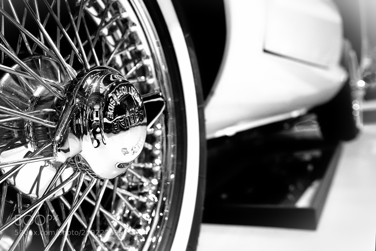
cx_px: 188
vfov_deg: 37.9
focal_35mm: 35
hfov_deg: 54.4
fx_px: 366
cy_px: 126
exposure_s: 1/40
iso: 5000
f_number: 5.6
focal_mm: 35
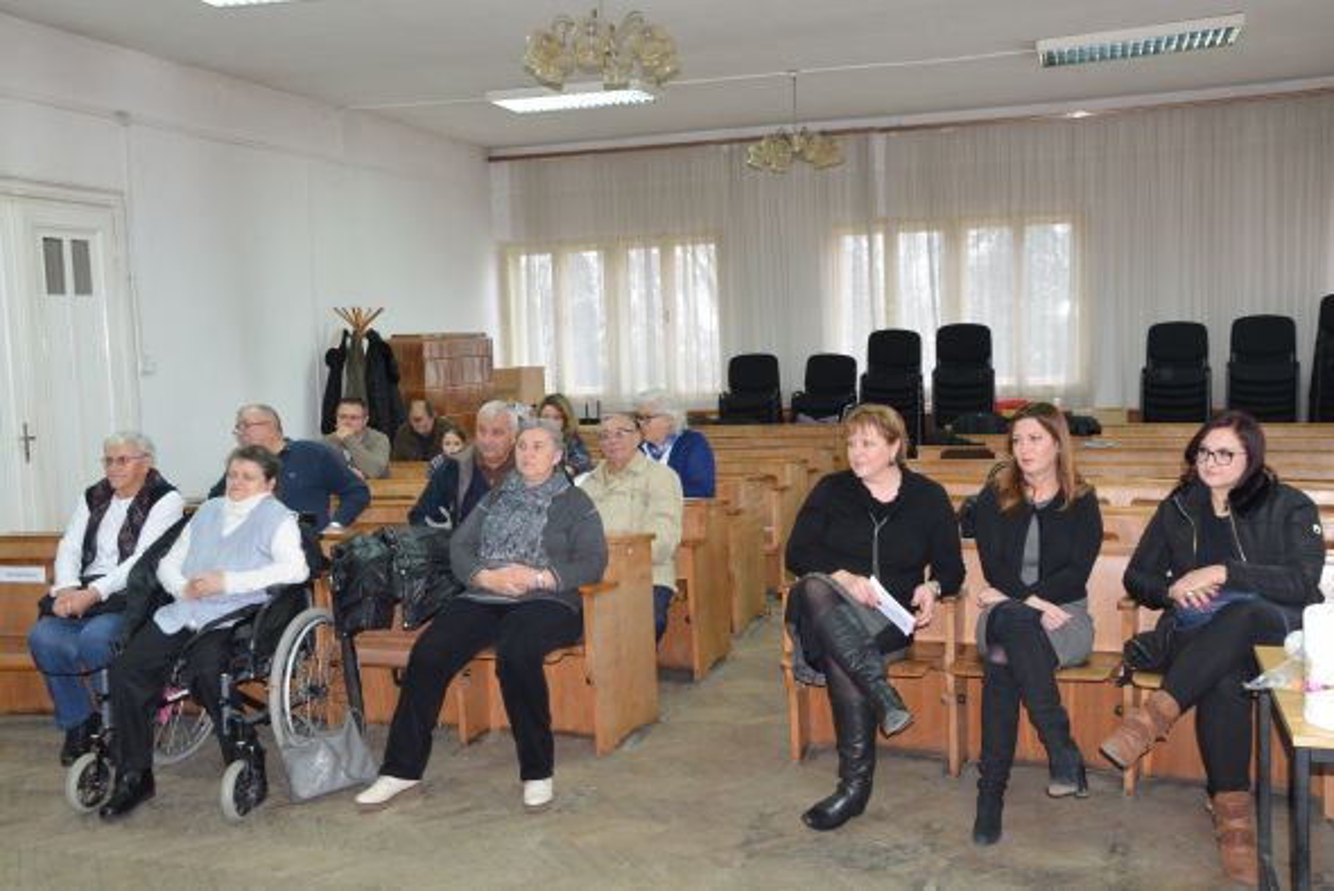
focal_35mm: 33
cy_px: 446
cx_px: 667
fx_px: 1223
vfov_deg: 40.0
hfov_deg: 57.2
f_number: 7.1
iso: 1250
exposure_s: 1/40
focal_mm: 22
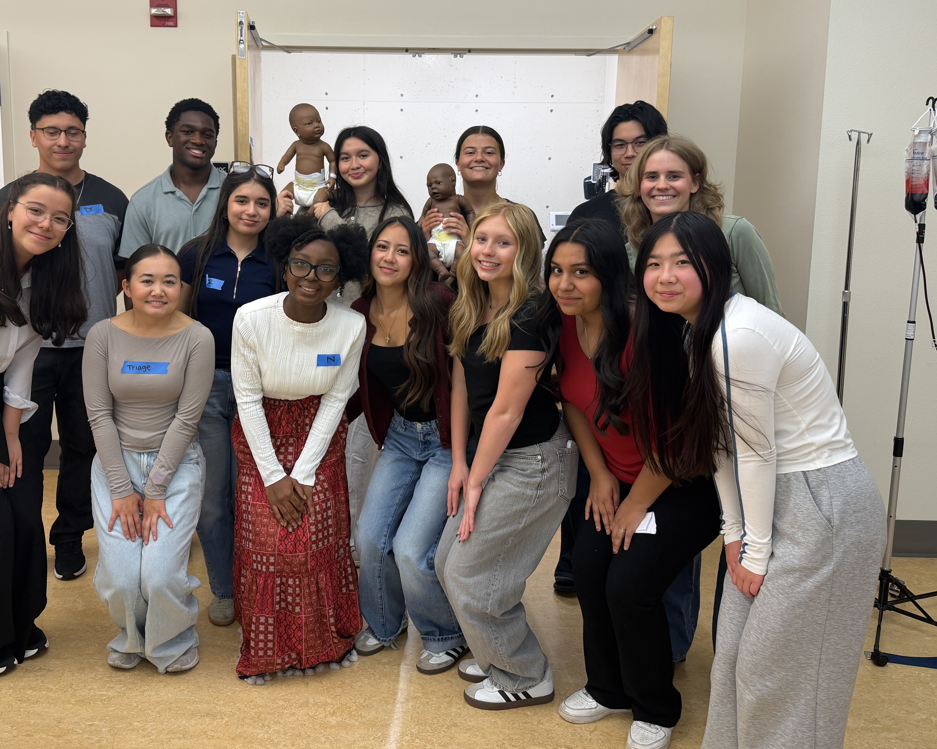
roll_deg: -0.6
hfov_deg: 55.4
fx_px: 887
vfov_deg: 45.6
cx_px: 400
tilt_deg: -8.4
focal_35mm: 32
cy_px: 303
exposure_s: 1/60
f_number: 1.78
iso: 125
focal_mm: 6.76
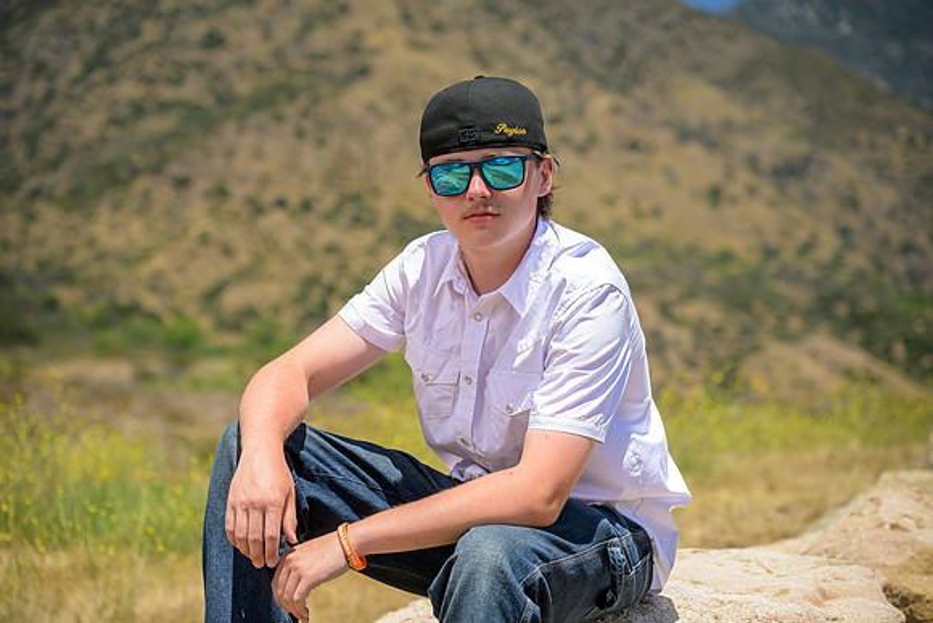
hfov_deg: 22.9
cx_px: 466
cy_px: 312
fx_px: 2307
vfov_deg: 15.4
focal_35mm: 89
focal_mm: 89
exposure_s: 1/6400
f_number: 4
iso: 640
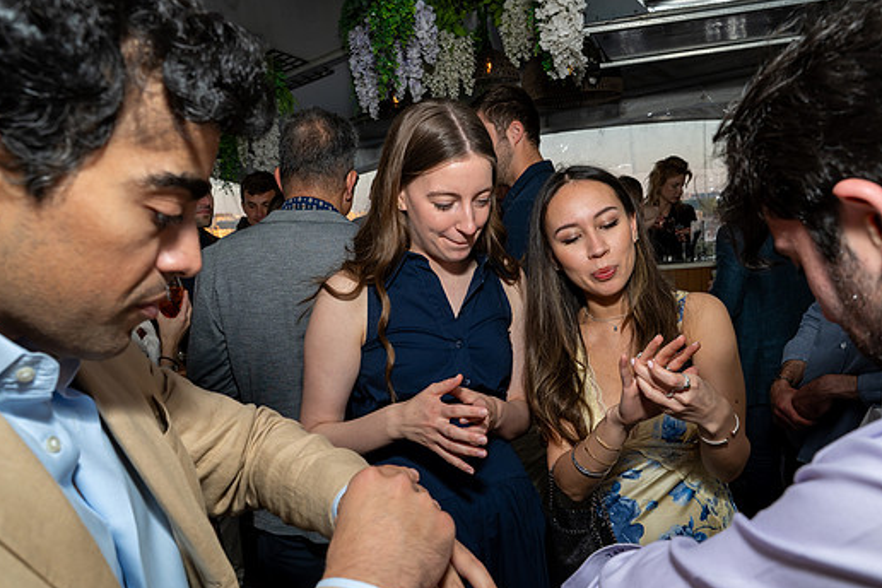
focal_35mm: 27
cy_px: 324
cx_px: 460
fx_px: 661
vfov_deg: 47.9
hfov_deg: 67.4
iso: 500
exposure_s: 1/250
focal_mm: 24
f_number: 8
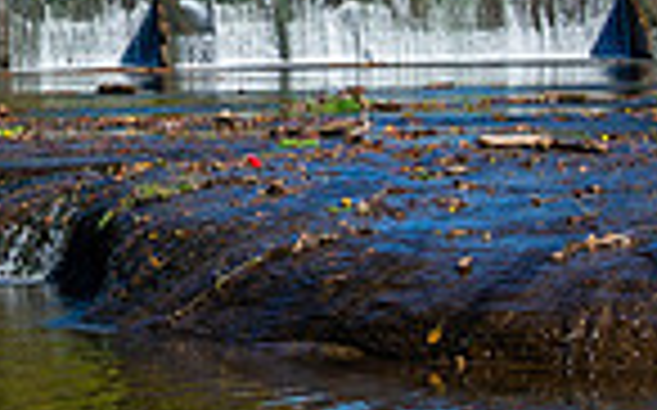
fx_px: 3185
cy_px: -29
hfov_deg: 11.2
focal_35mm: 178
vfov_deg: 7.3
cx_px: -382
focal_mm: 44
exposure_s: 1/160
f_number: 11
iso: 100
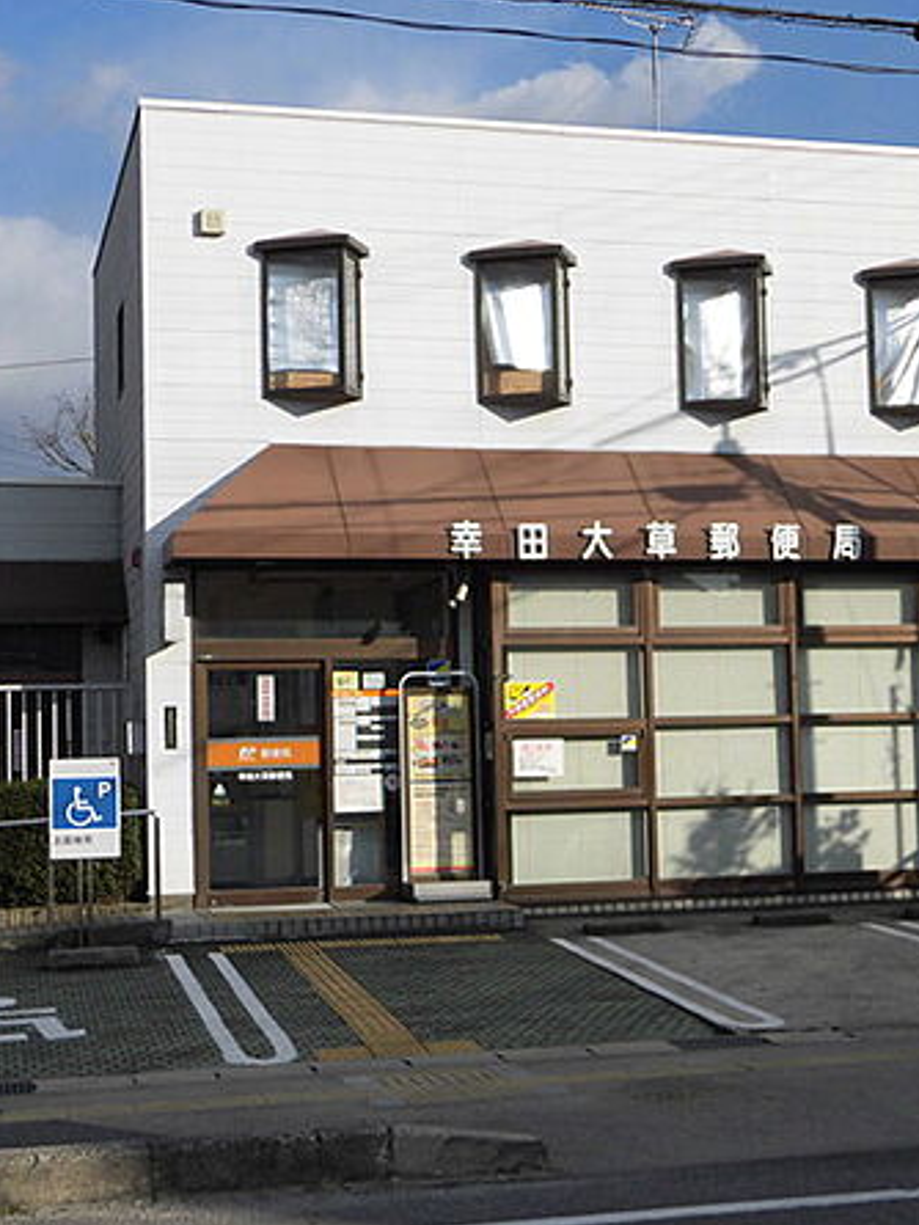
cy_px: 611
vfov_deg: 33.2
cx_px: 575
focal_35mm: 58
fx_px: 2052
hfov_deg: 25.2
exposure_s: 1/200
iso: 100
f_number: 9.7
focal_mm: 7.72
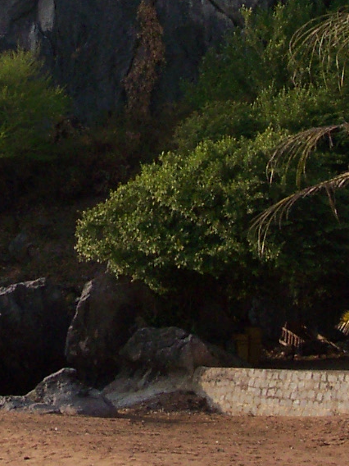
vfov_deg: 14.3
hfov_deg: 10.6
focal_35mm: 136
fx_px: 1828
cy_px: 7
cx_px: -128
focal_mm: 8
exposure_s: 1/700
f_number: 4.8
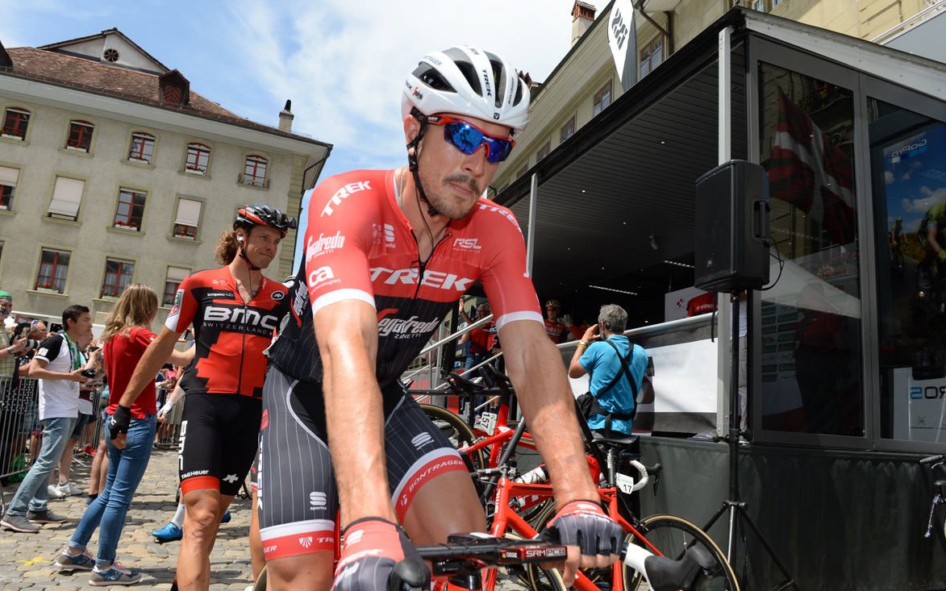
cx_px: 469
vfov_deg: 49.3
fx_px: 645
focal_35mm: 25
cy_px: 306
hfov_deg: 72.5
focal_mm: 24
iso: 200
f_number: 10
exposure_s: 1/250
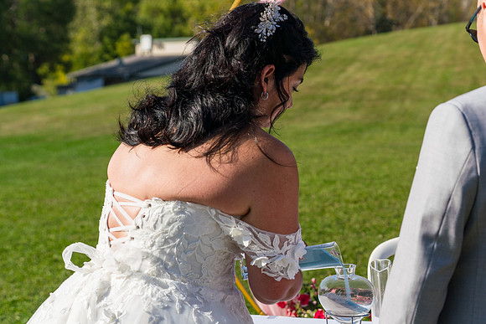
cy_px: 222
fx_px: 1030
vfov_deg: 17.8
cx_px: 350
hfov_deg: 26.3
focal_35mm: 76
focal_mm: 53
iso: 250
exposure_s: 1/2500
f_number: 4
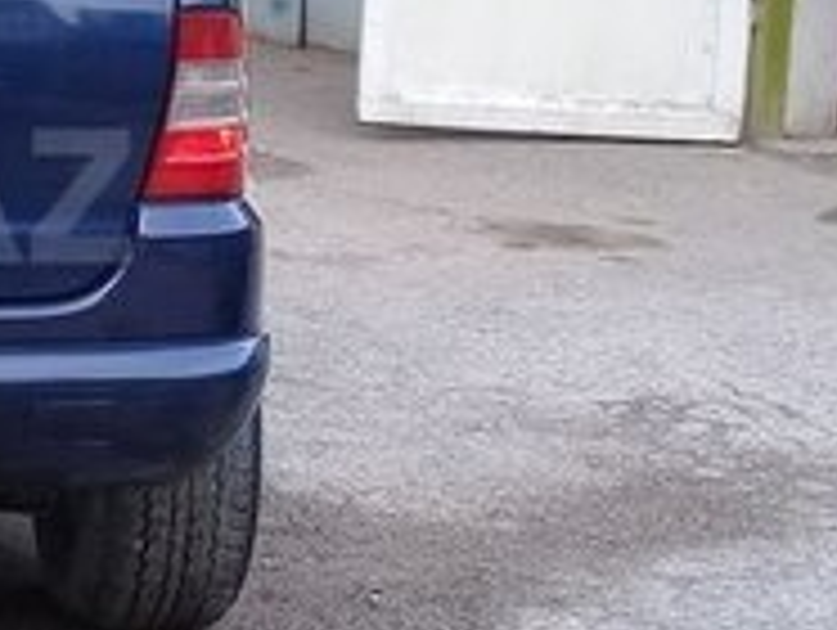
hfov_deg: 16.6
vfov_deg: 13.5
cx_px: -328
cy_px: 196
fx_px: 2663
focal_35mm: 110
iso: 50
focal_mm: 3.3
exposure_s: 1/122
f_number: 2.2
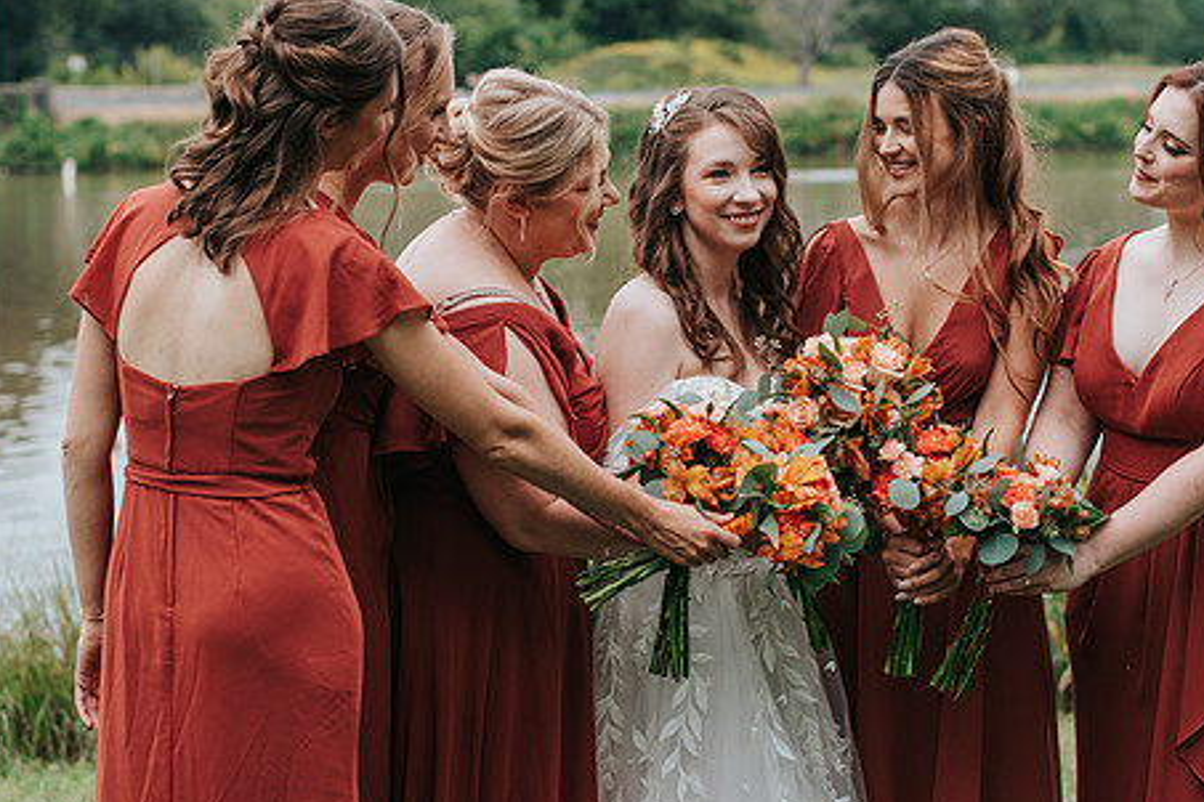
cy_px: 397
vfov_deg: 14.3
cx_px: 742
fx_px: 3210
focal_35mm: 96
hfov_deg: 21.2
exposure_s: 1/1600
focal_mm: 50
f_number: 2.8
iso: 200
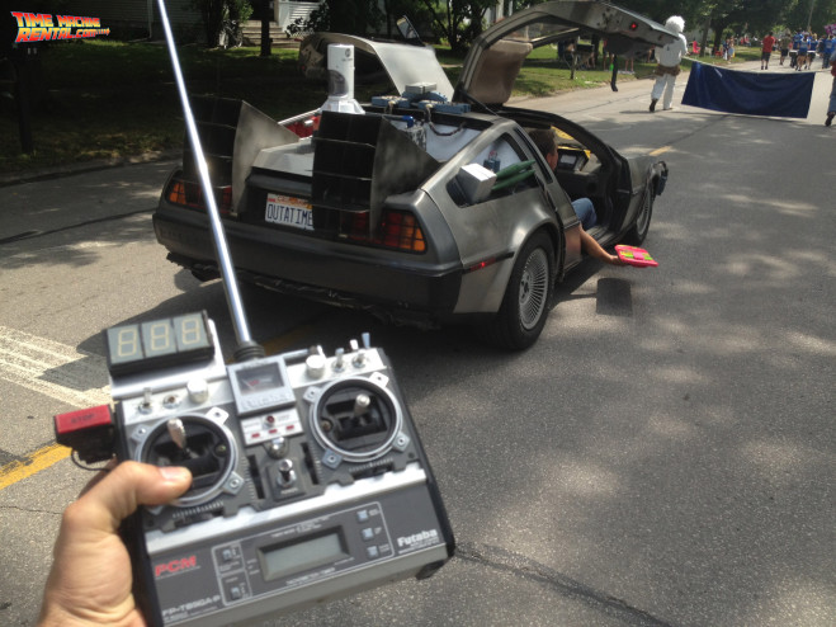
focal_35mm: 35
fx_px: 845
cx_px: 418
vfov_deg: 40.7
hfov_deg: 52.6
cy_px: 314
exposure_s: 1/1004
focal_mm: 4.28
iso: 64
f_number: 2.4
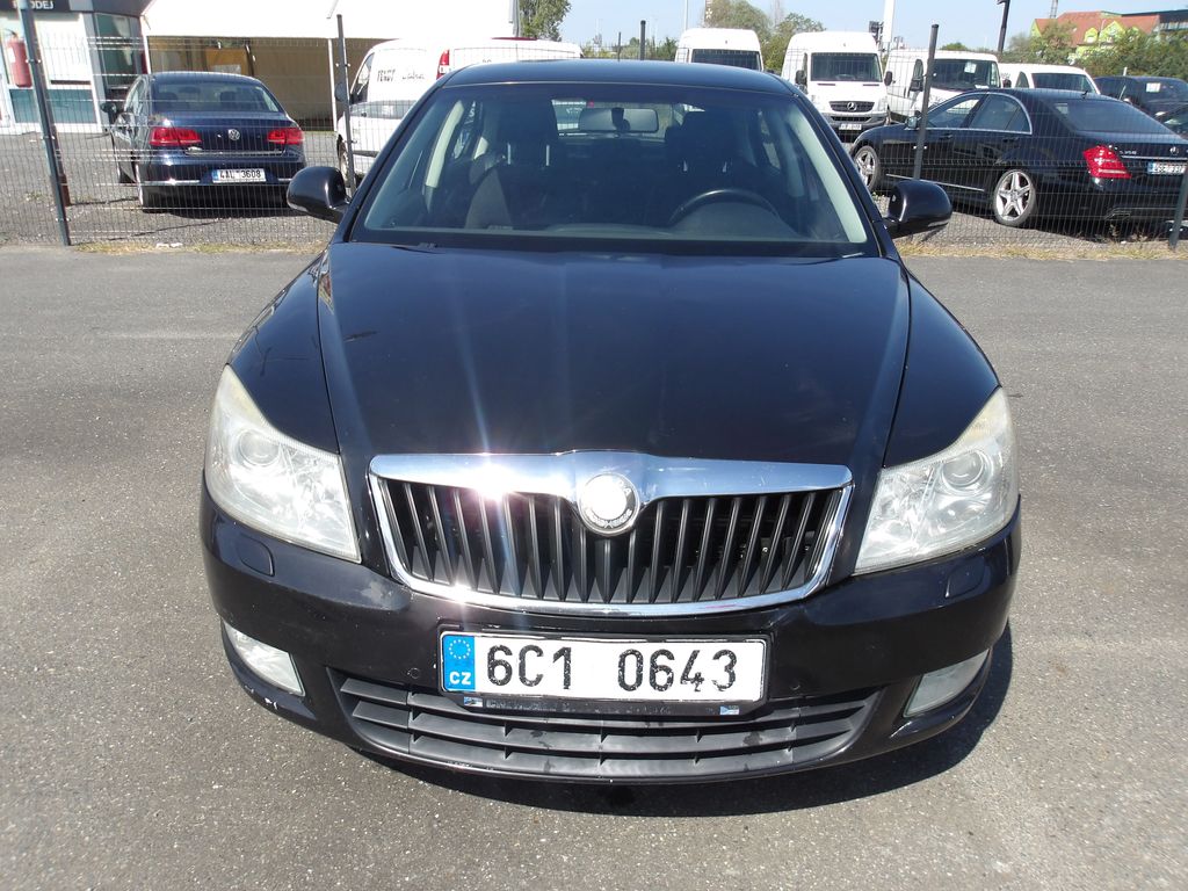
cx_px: 594
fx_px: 927
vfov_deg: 51.4
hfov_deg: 65.3
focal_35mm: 27
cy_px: 446
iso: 100
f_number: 3
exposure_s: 1/969
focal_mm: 4.9
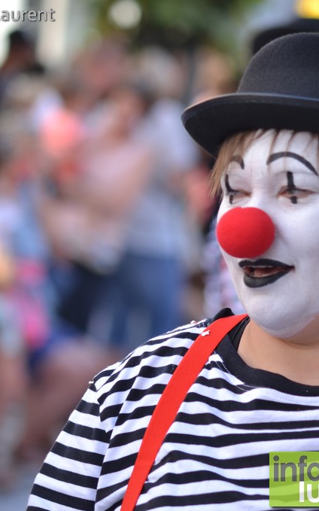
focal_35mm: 226
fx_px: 3146
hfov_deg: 5.8
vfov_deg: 9.3
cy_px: 256
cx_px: 307
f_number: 3.2
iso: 100
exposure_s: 1/200
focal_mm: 98
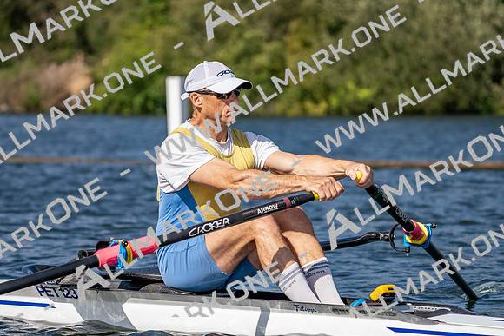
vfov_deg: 6.9
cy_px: 168
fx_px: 2801
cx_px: 252
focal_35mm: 200
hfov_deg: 10.3
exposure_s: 1/1600
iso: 125
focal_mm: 200
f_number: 5.6
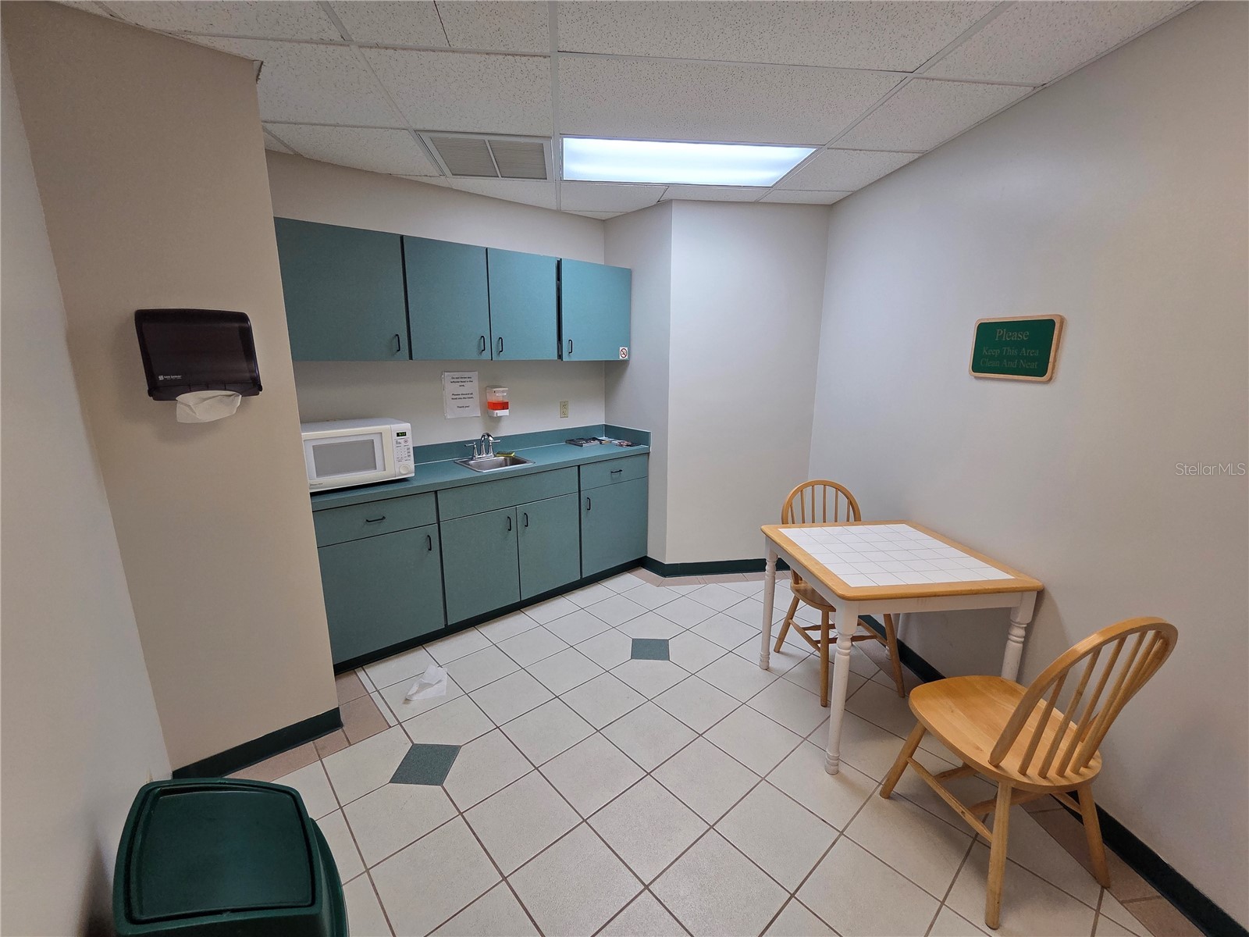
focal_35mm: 13
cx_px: 624
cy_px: 468
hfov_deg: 106.2
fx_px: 469
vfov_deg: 89.9
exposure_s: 1/120
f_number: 2.2
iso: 200
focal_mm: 2.2
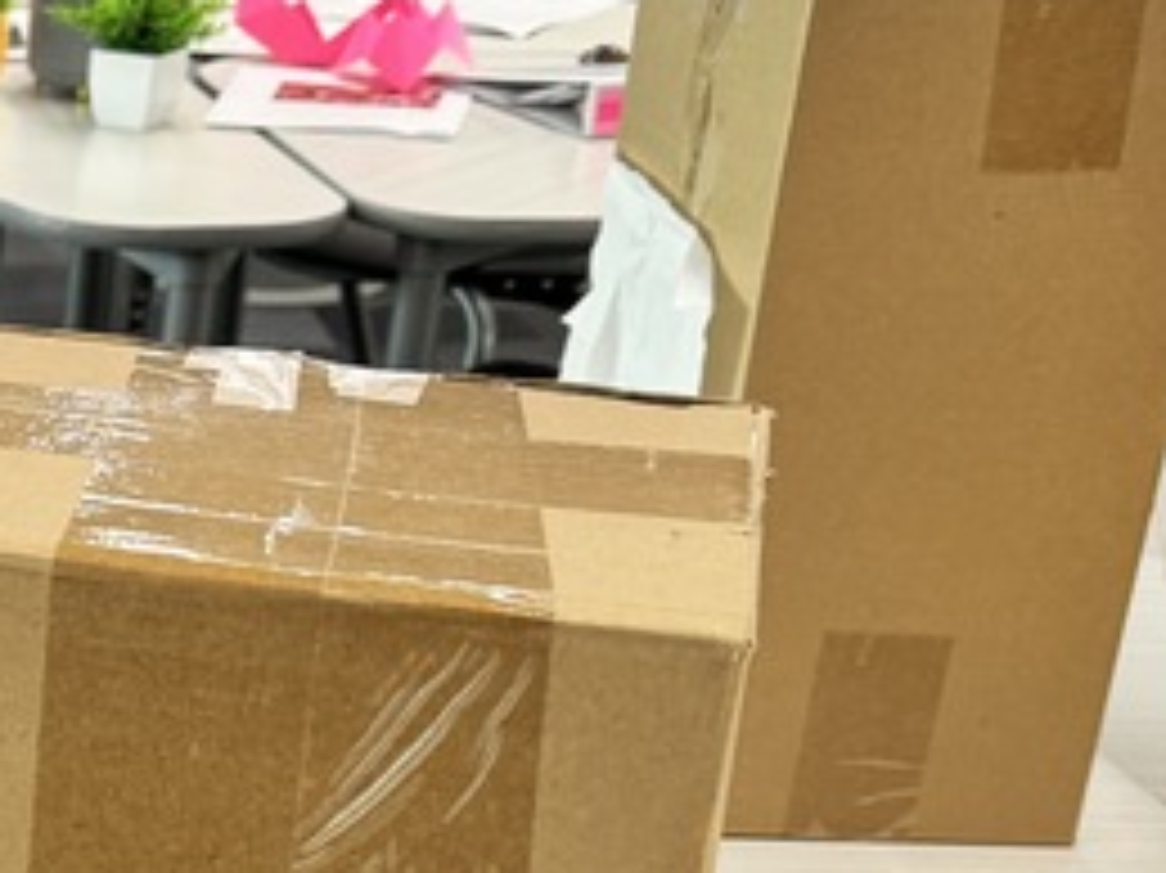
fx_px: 3198
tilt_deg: -26.3
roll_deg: +0.2
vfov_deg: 15.2
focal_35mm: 95
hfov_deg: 18.2
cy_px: 927
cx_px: -621
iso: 200
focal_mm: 6.76
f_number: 1.78
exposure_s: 1/60
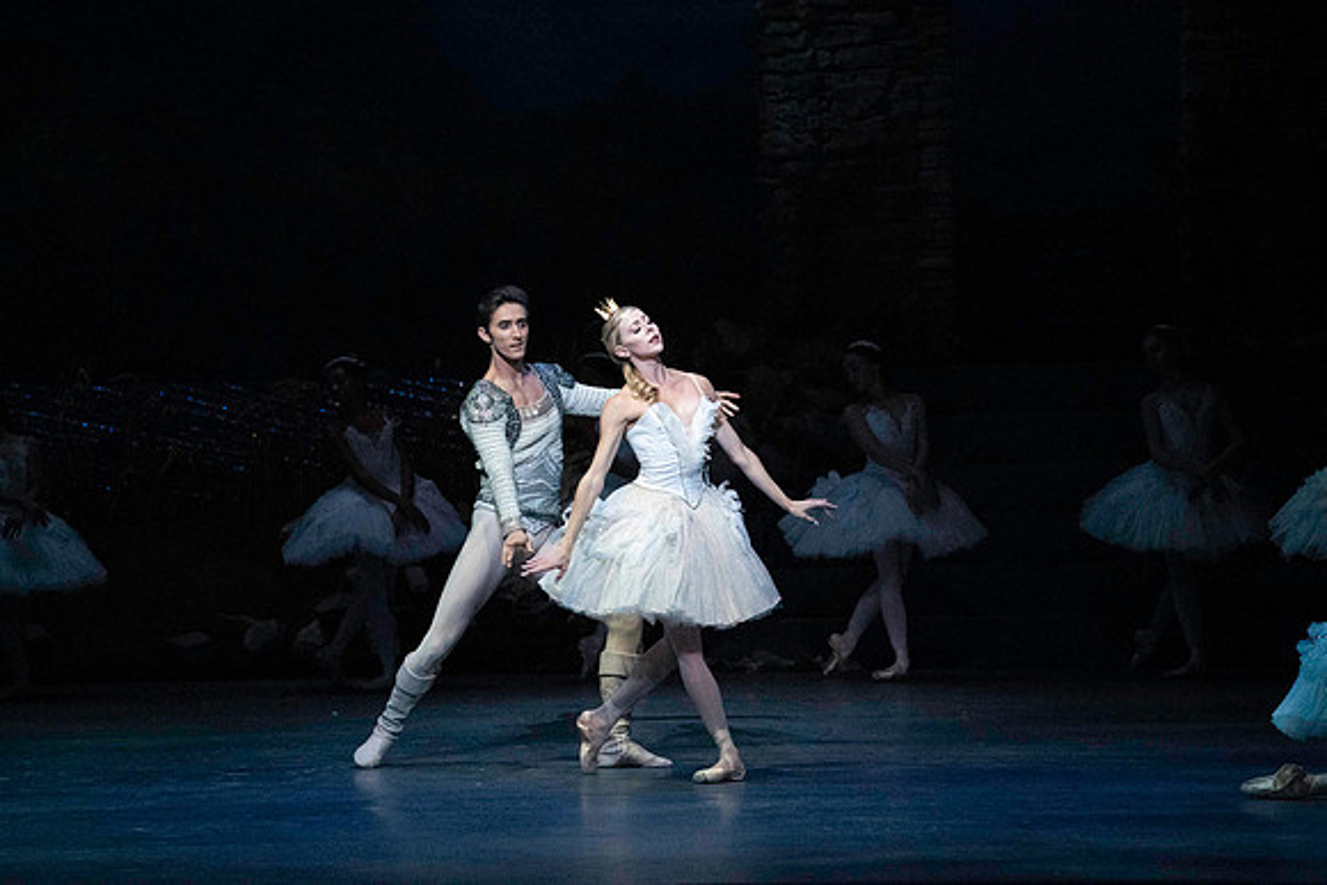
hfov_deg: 10.3
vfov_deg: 6.9
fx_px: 7374
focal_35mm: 200
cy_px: 442
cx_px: 664
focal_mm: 200
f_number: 5
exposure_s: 1/400
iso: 25600
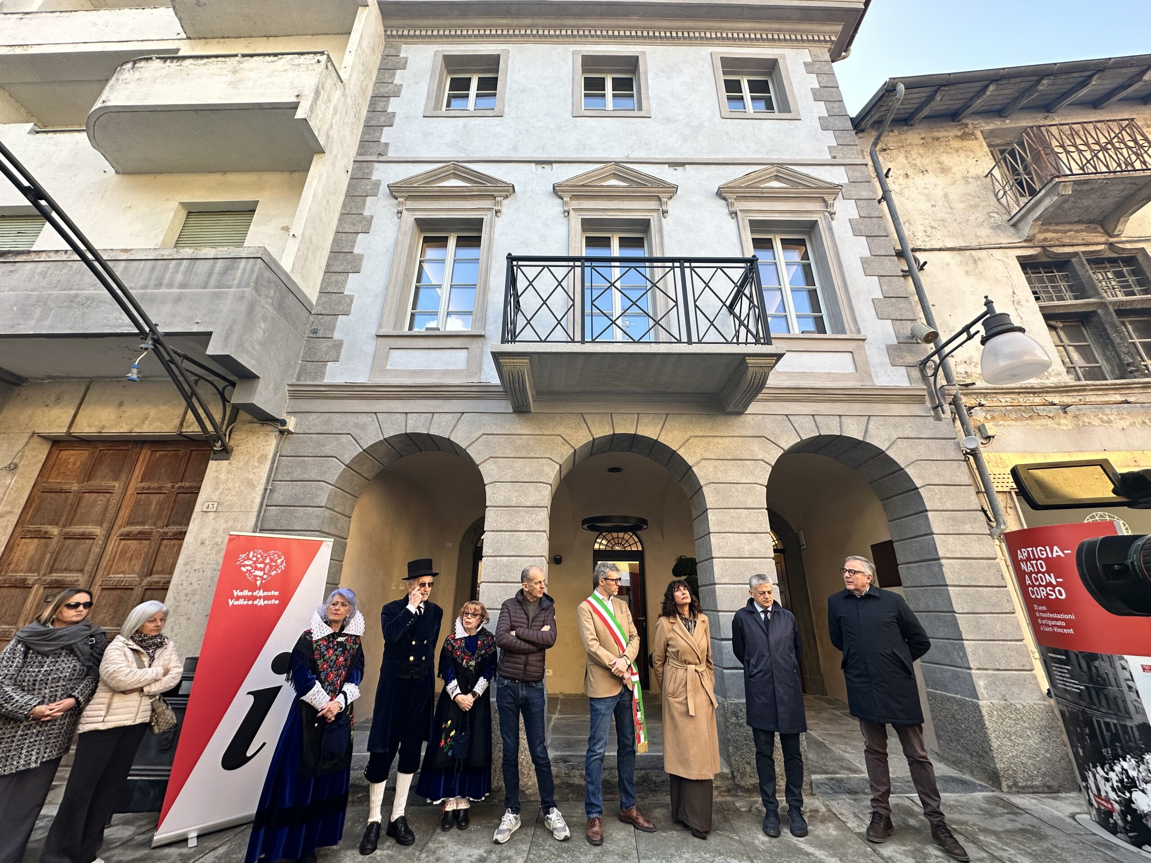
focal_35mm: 14
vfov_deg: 85.7
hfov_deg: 102.1
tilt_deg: +21.4
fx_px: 466
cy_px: 432
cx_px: 576
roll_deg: +0.4
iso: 40
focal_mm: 2.22
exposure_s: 1/179
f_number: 2.2
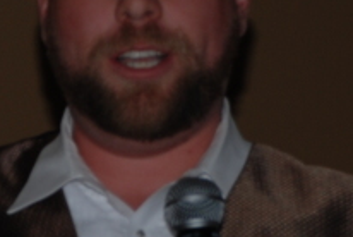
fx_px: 4242
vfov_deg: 3.2
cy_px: 370
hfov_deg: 4.8
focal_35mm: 432
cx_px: -62
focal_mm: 58
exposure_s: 1/60
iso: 100
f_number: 5.3
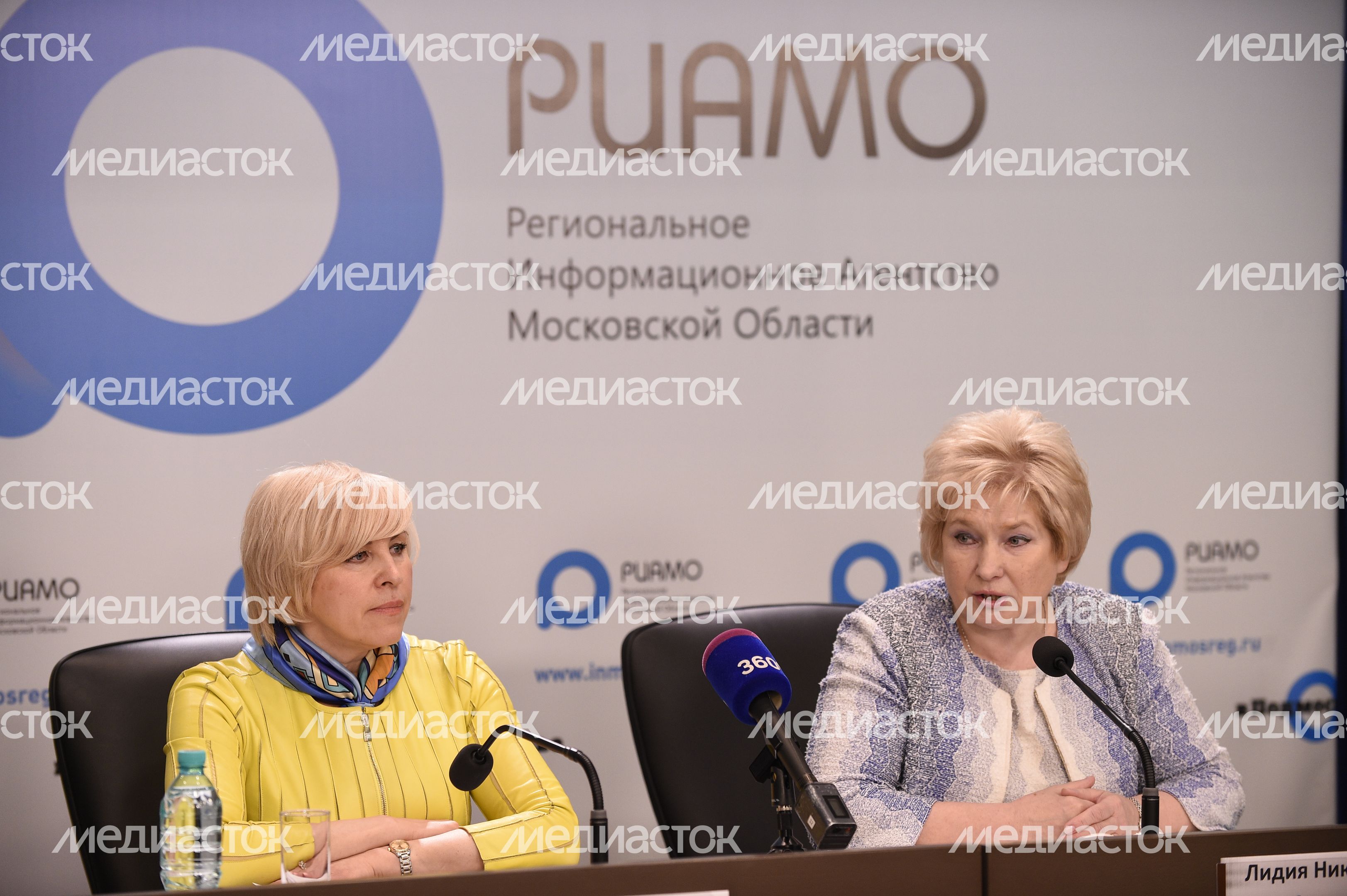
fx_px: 4338
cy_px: 448
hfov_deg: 17.7
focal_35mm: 116
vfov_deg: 11.8
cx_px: 674
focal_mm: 116
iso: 1600
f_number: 4
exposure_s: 1/320
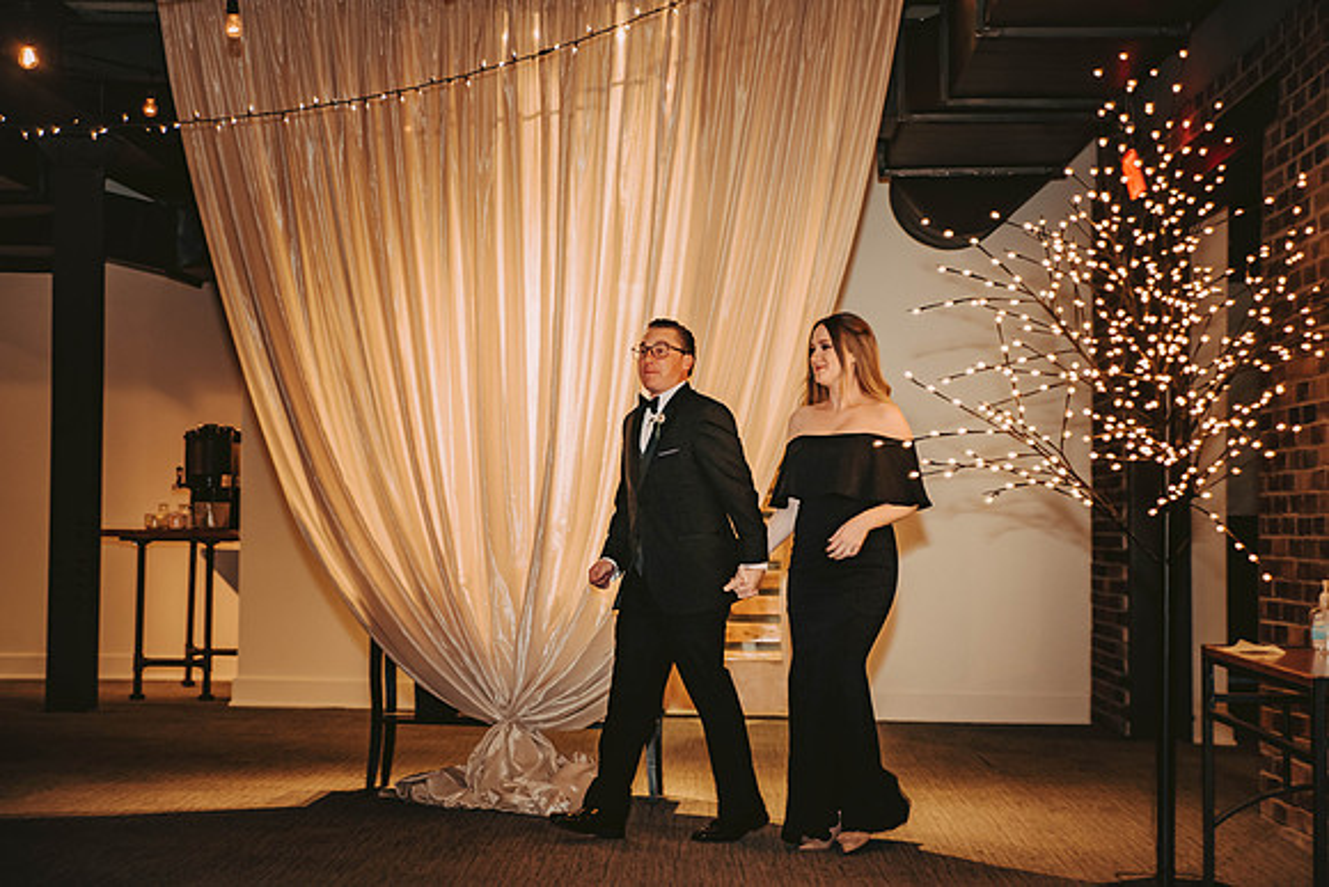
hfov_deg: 28.8
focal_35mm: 70
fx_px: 2585
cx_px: 664
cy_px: 444
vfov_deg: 19.5
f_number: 3.2
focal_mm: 70
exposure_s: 1/100
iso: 1250
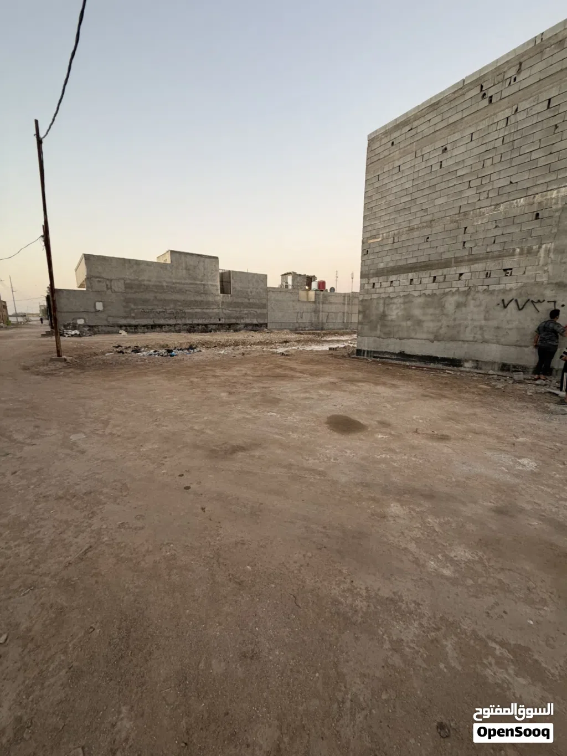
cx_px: 284
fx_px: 306
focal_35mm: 14
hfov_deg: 85.7
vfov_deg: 102.1
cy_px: 378
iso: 250
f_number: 2.2
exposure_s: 1/121
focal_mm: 2.22
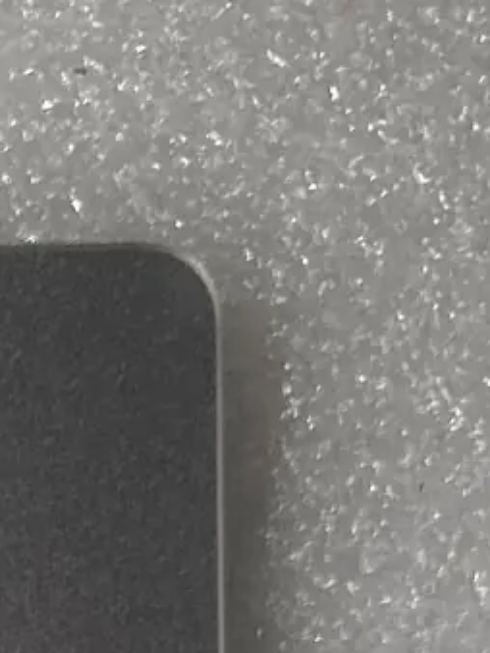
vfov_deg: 9.8
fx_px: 3091
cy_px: 1819
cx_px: -926
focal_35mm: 164
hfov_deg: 7.9
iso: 50
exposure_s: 1/666
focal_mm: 5.7
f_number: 1.5
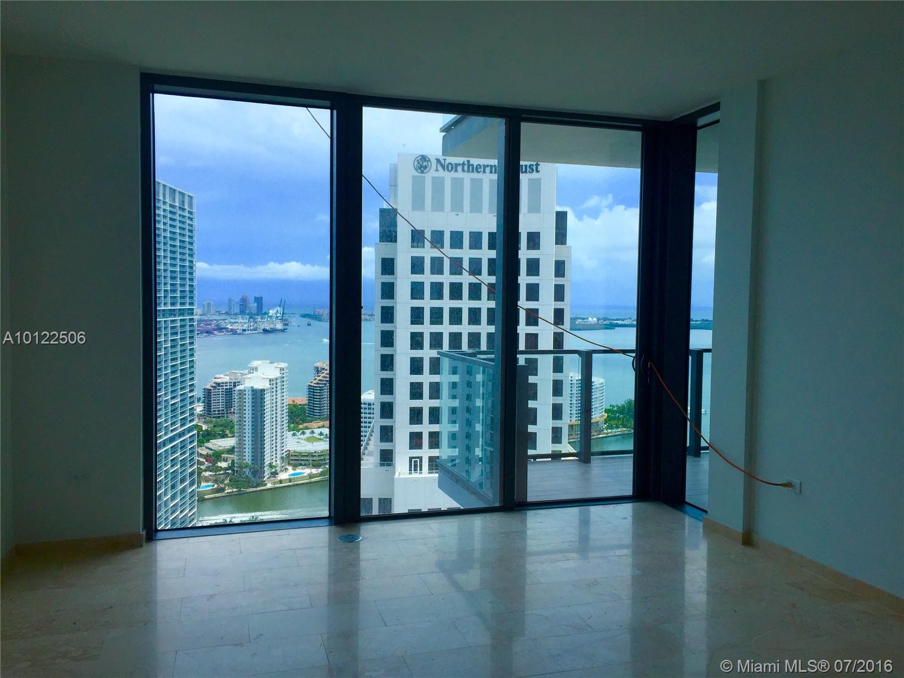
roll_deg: -0.5
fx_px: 757
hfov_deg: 61.7
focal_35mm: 29
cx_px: 452
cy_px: 339
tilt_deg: -4.7
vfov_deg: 48.2
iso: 32
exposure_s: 1/1163
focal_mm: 4.15
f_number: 2.2
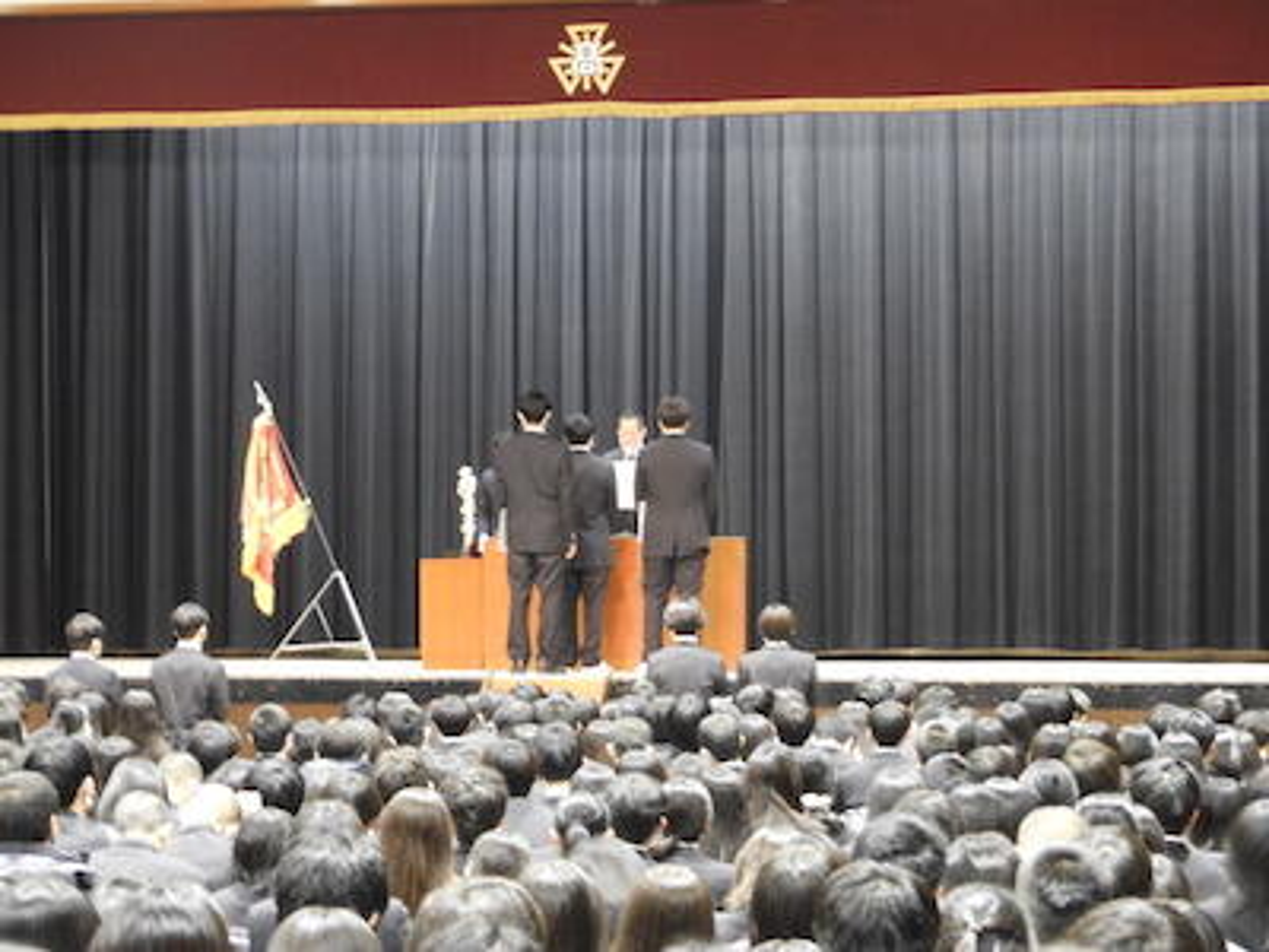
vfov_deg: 11.9
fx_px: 4582
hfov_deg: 15.8
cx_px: 634
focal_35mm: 125
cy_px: 476
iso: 800
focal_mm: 22.4
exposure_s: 1/5
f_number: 5
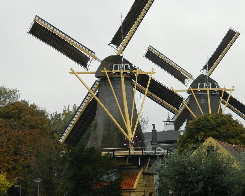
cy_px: 106
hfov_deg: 10.3
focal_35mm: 188
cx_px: 157
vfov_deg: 8.2
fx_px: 1363
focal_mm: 23.2
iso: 400
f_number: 4.7
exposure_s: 1/500
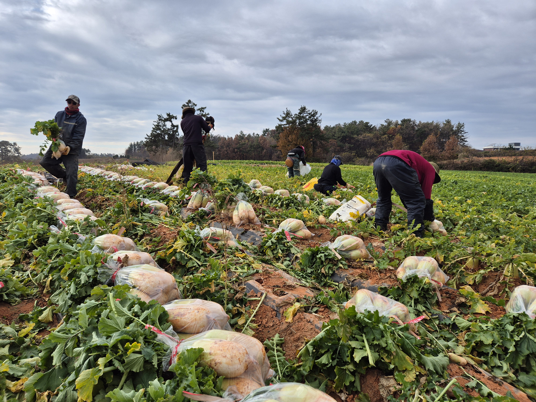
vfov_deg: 58.9
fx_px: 356
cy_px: 201
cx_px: 268
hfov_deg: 73.9
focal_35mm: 23
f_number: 1.8
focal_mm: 5.4
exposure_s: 1/1040
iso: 25
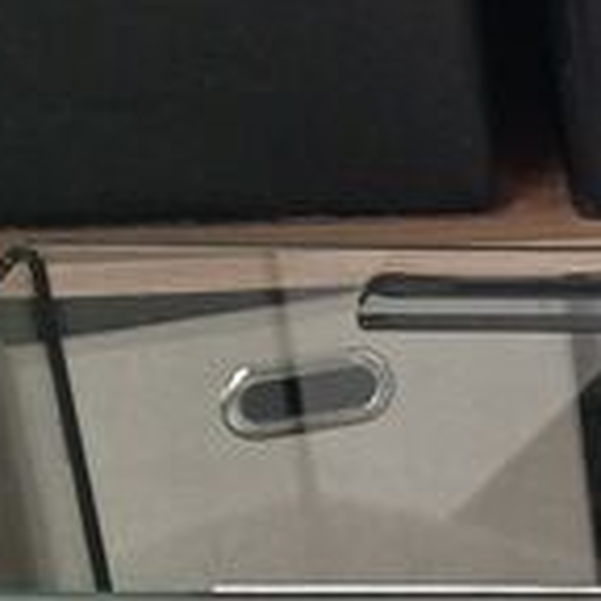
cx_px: 1490
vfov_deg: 9.7
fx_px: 3261
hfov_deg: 9.3
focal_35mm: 166
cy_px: 1256
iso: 100
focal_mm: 4
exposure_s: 1/50
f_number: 1.8
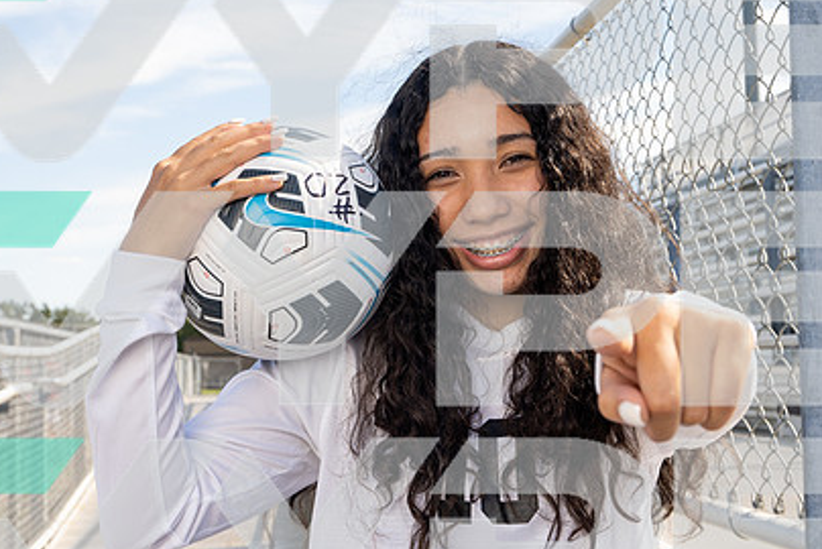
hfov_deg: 35.6
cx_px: 397
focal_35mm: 56
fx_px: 1280
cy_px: 300
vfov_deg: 24.2
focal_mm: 39
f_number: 8
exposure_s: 1/200
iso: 200
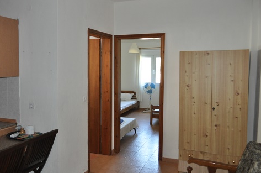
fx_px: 231
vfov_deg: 40.9
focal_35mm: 32
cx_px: 117
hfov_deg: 58.7
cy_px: 84
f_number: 3.5
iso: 800
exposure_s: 1/60
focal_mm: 18
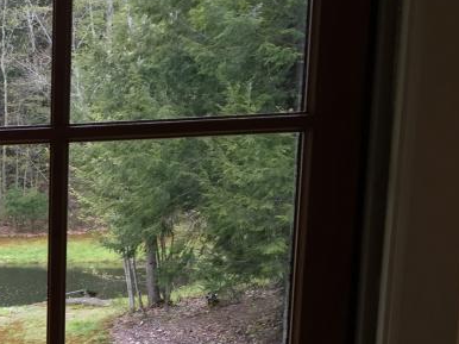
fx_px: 1020
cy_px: 387
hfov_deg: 22.6
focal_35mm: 77
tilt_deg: -11.5
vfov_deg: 18.3
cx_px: -144
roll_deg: -0.2
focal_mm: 4.15
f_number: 2.2
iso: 40
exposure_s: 1/60
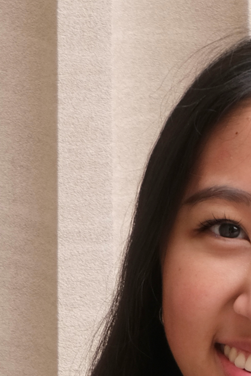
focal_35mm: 279
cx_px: 258
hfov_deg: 4.9
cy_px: 403
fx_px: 2917
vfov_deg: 7.3
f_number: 5.6
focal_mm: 44.5
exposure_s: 1/85
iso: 320
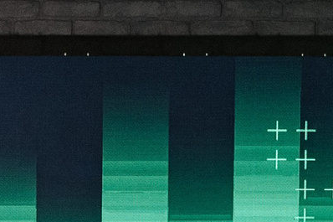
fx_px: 4225
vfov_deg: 3.0
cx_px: -8
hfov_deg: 4.5
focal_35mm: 457
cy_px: 675
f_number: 3.5
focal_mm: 71
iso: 2500
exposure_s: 1/160
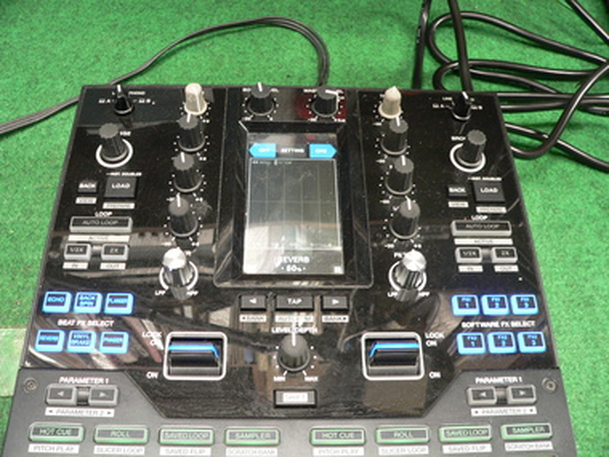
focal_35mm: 36
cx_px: 304
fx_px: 633
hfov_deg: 51.4
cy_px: 228
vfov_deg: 39.7
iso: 200
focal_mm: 6
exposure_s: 1/8
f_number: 2.8
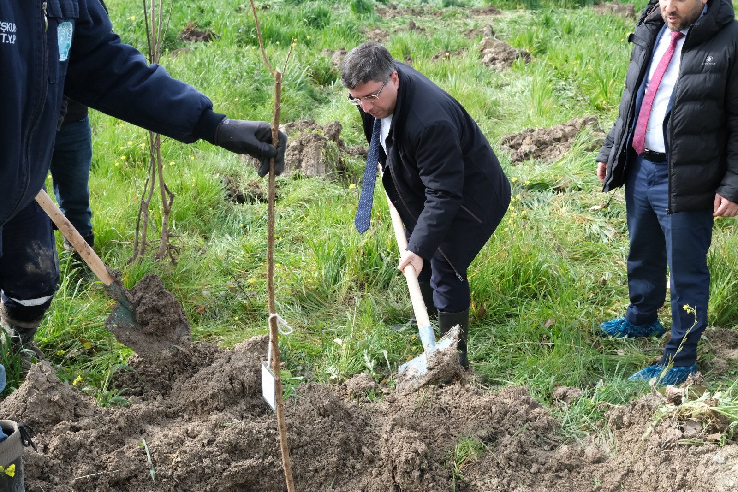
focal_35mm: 44
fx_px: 902
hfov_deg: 44.5
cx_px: 369
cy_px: 246
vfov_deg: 30.5
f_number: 6.4
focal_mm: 29.2
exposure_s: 1/2000
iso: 3200
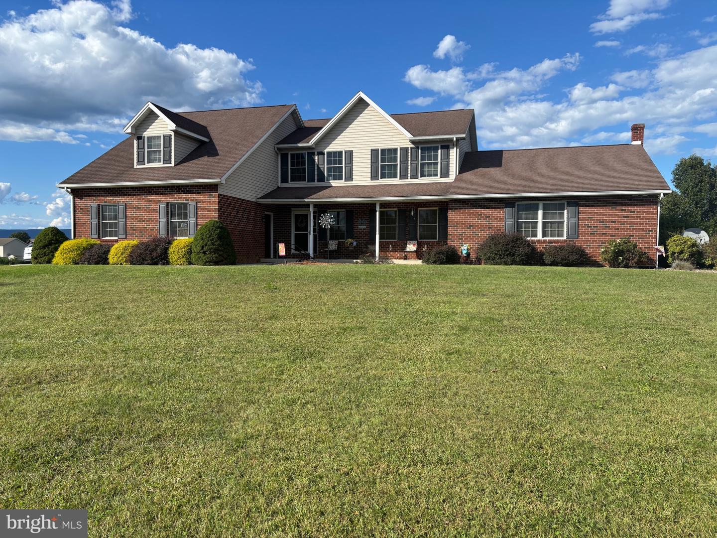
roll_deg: -0.7
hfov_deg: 67.3
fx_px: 539
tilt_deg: -1.6
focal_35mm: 26
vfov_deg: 53.1
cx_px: 358
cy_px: 269
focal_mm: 5.96
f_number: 1.6
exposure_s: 1/2639
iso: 50
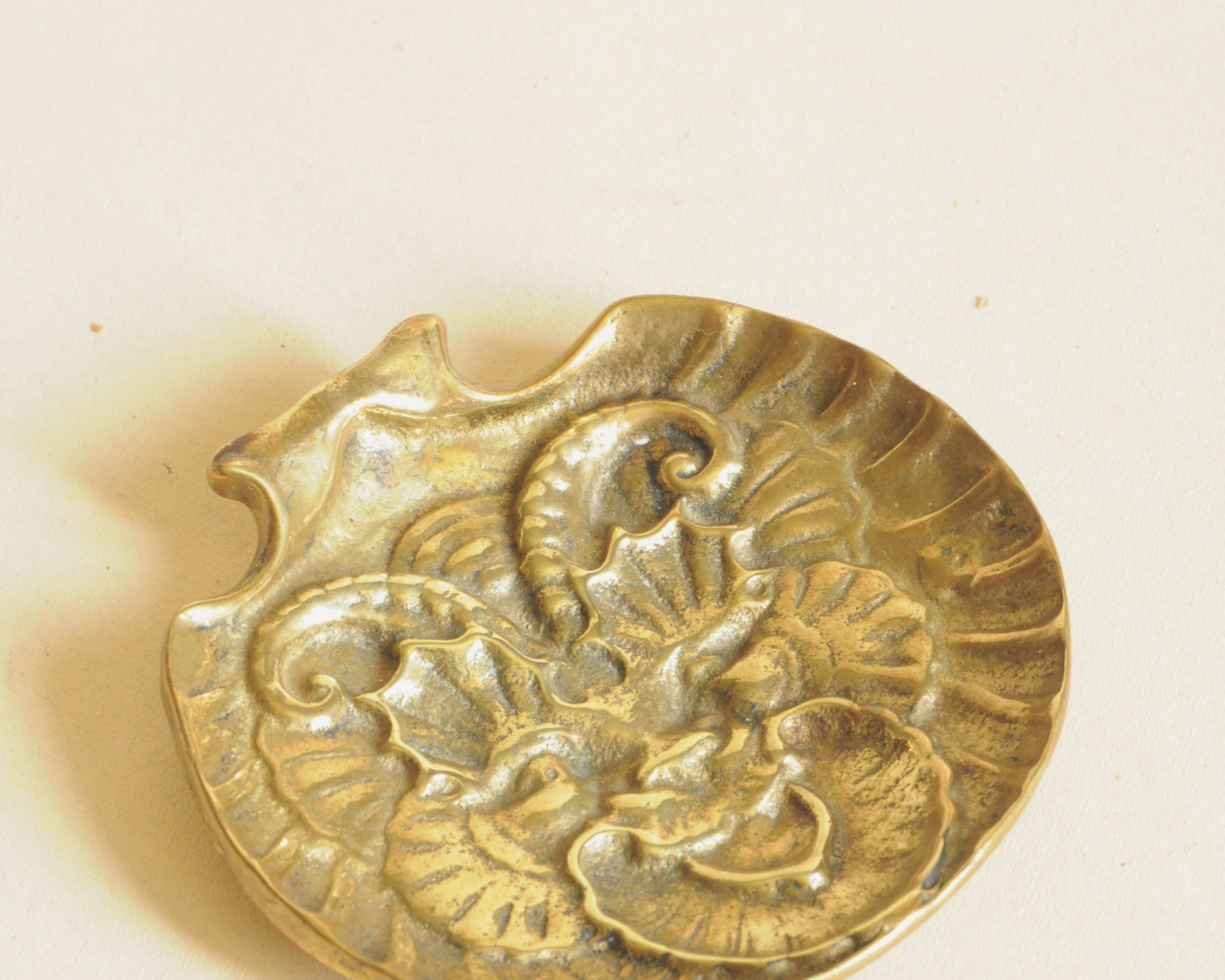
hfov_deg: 10.1
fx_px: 6925
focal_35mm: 191
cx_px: 613
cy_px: 594
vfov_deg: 8.1
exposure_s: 1/20
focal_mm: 90
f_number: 13
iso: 2000
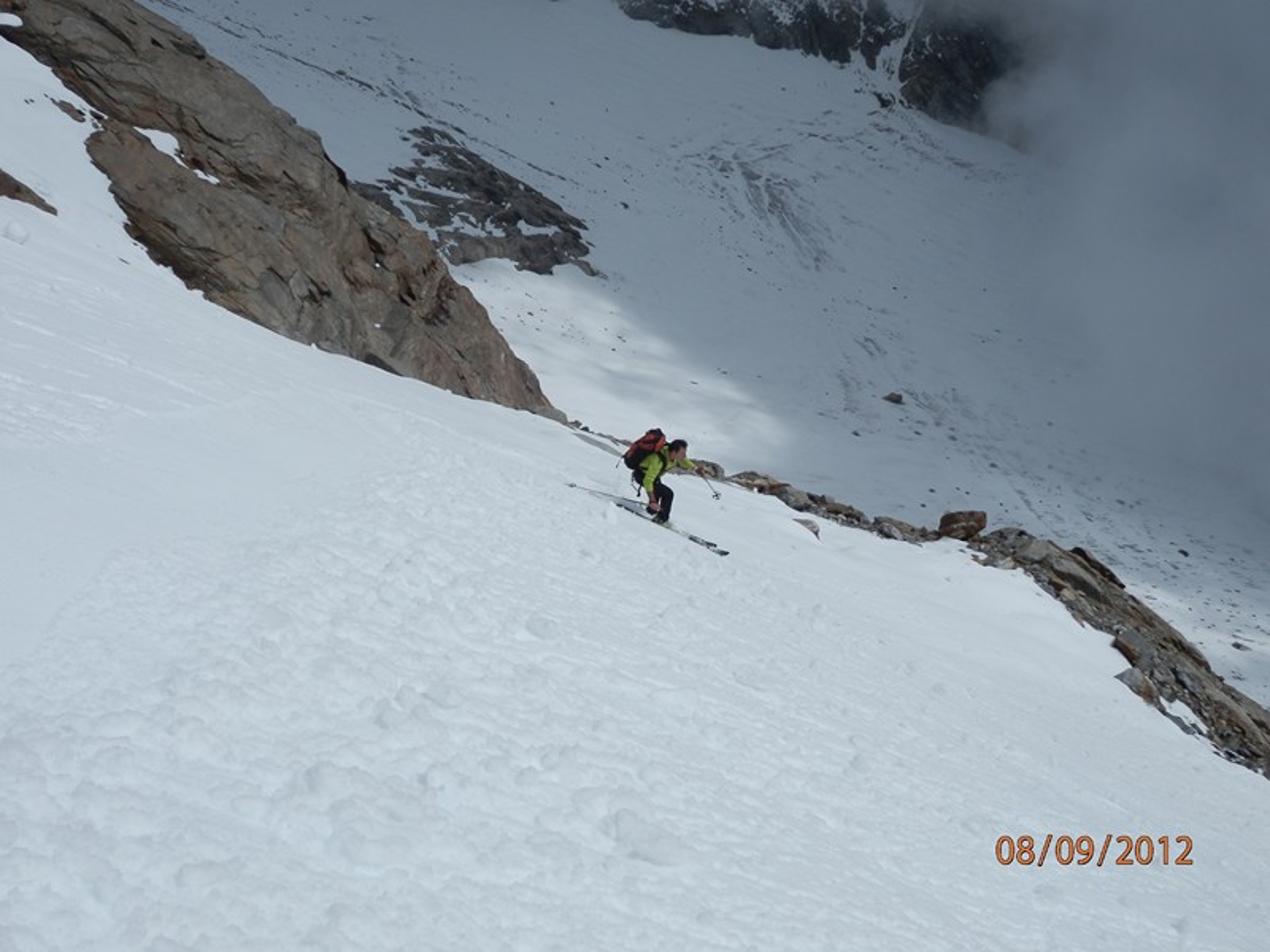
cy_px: 476
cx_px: 635
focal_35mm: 33
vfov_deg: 42.9
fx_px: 1211
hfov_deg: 55.4
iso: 80
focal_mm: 6
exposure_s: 1/800
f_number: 9.7
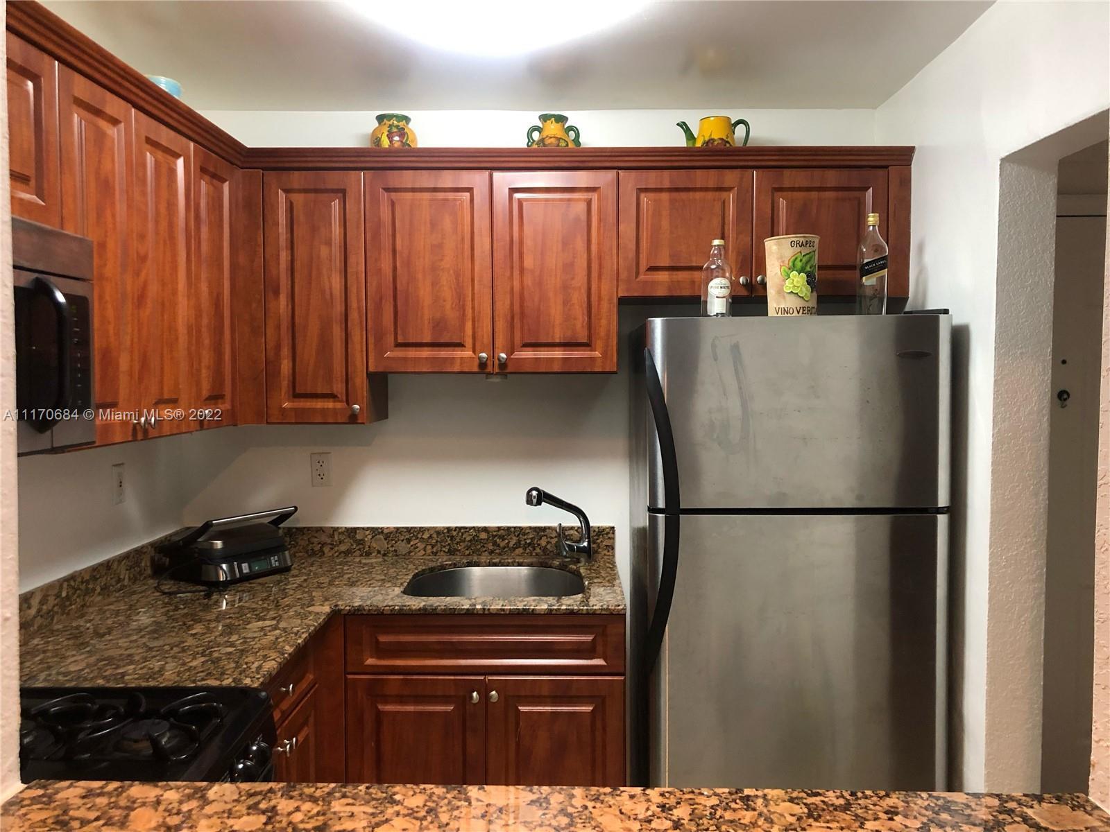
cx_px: 555
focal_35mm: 28
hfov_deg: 63.4
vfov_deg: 49.7
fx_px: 898
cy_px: 416
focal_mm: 3.99
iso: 100
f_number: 1.8
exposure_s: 1/13
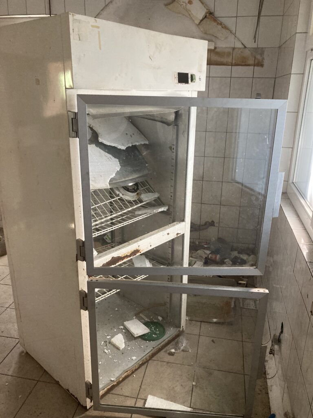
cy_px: 209
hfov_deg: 49.7
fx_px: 338
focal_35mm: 28
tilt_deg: -18.9
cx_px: 156
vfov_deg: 63.4
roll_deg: -2.9
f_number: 1.8
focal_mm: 3.99
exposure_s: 1/42
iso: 320
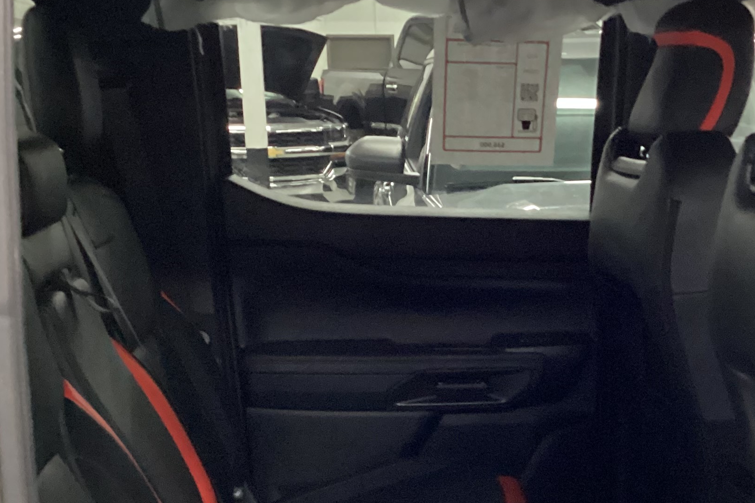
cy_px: 422
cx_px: 528
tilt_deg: -15.7
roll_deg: +0.0
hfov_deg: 30.6
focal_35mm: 65
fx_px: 1363
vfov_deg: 20.6
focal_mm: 3.3
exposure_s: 1/17
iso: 800
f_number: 2.4
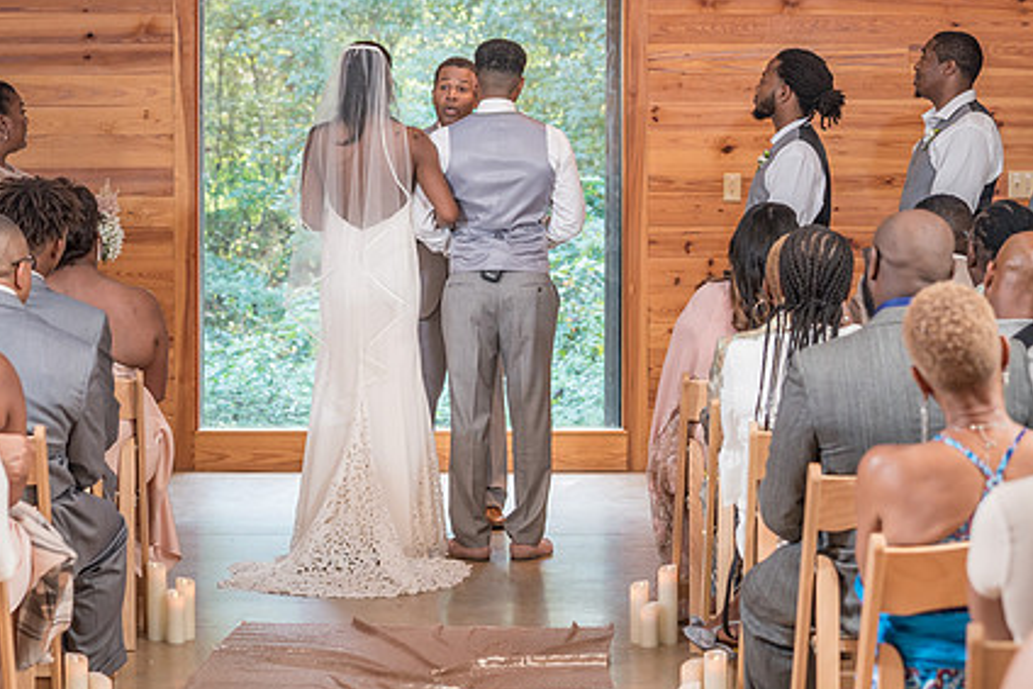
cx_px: 444
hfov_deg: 17.8
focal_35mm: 115
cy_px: 271
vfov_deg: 11.9
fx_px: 3301
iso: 800
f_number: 4
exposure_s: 1/100
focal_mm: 70
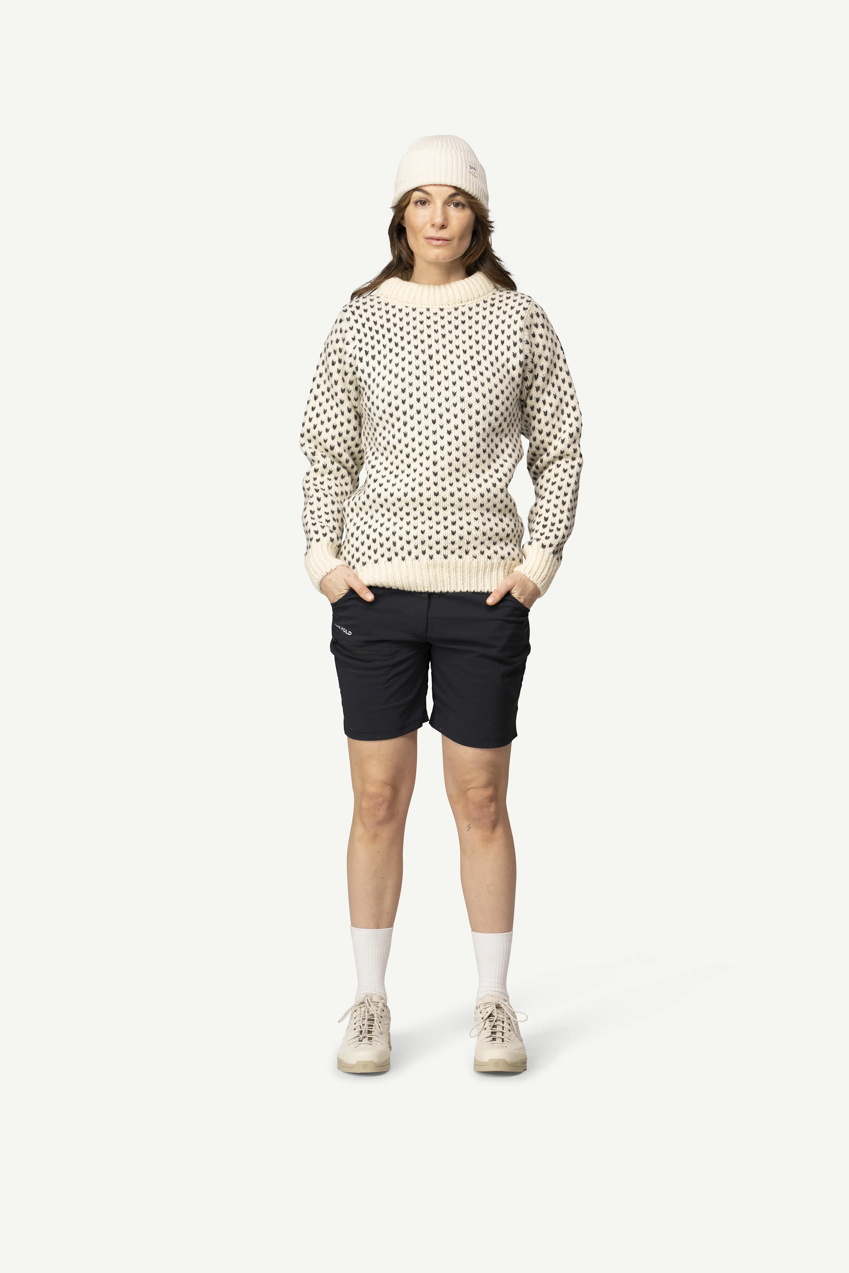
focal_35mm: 70
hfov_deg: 19.5
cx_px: 424
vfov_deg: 28.8
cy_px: 636
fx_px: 2476
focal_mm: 70
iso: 500
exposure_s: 1/80
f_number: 5
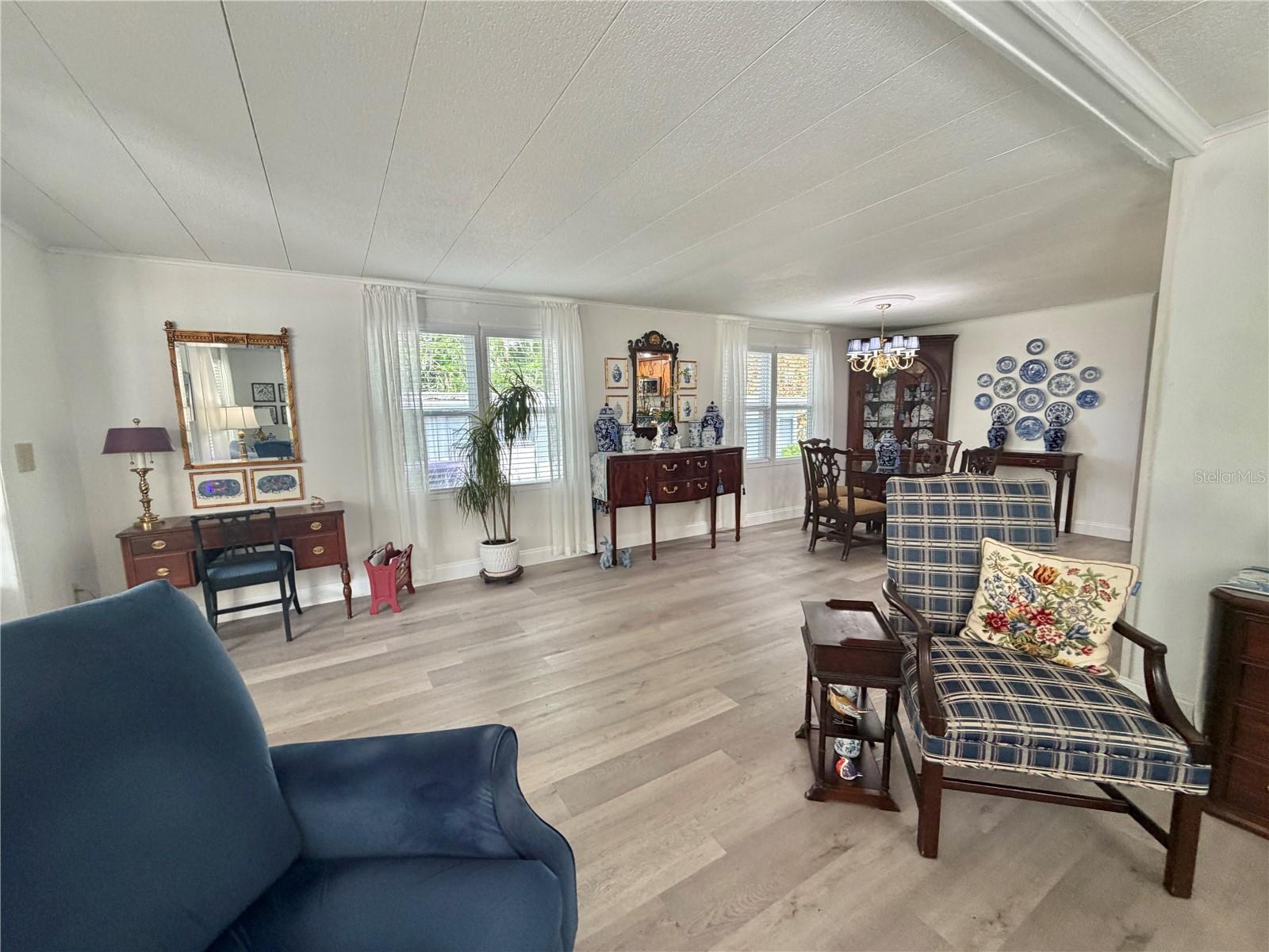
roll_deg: +1.2
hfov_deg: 102.1
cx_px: 634
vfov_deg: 85.7
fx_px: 513
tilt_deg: -6.2
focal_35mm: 14
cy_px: 476
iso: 200
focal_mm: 2.22
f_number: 2.2
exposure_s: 1/60
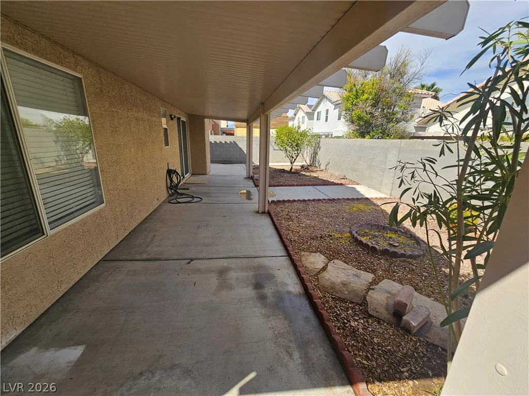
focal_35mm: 13
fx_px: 199
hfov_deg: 106.2
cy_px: 198
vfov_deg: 89.9
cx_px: 264
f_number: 2.2
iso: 50
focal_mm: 2.2
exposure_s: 1/1347
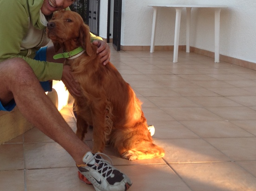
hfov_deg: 33.2
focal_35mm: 57
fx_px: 421
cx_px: 68
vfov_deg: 25.5
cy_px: 64
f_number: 2.4
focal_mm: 4.28
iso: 50
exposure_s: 1/240
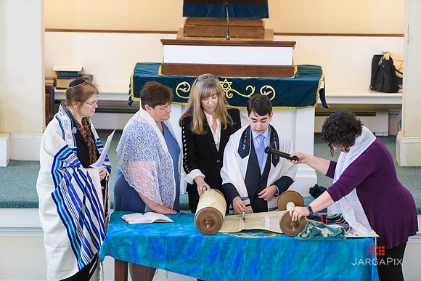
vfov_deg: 6.9
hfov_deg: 10.3
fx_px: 2339
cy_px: 140
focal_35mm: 200
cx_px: 210
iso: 1250
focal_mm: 200
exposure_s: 1/125
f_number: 3.2
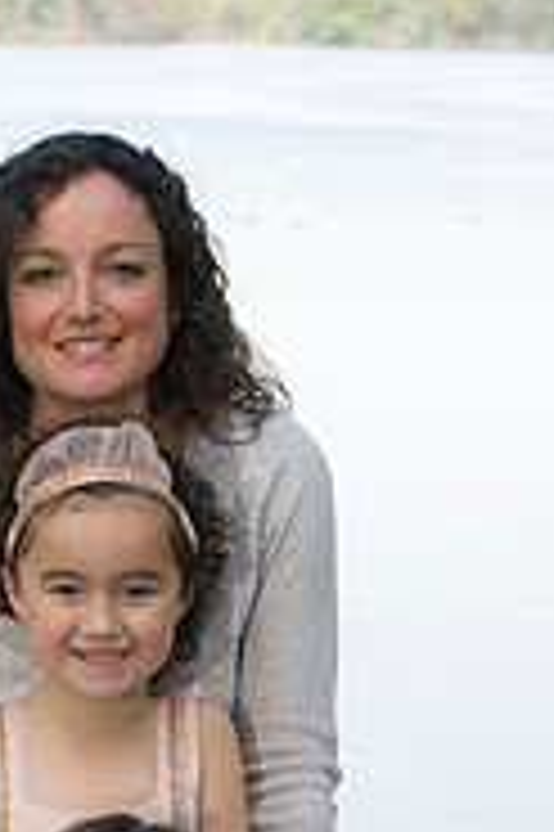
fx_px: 4509
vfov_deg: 10.5
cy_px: 845
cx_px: 254
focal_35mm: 195
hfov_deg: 7.0
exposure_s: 1/125
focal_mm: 80
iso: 200
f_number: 5.6
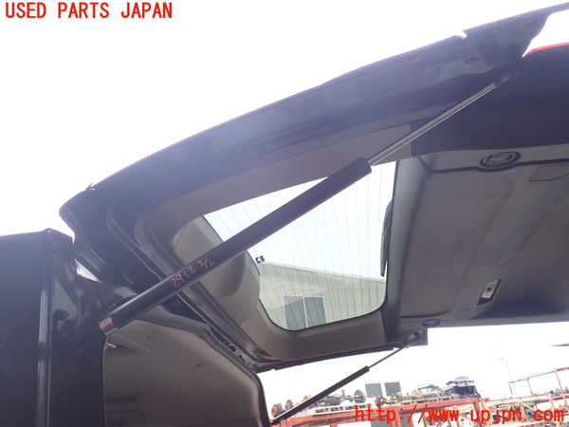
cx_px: 284
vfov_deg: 46.8
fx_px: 493
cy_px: 214
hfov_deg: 60.0
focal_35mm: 30
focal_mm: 5.4
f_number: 3.2
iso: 100
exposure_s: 1/125
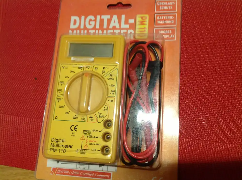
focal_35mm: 35
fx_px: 244
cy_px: 90
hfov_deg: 52.7
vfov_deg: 40.6
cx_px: 121
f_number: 2.4
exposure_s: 1/15
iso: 100
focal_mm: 4.28
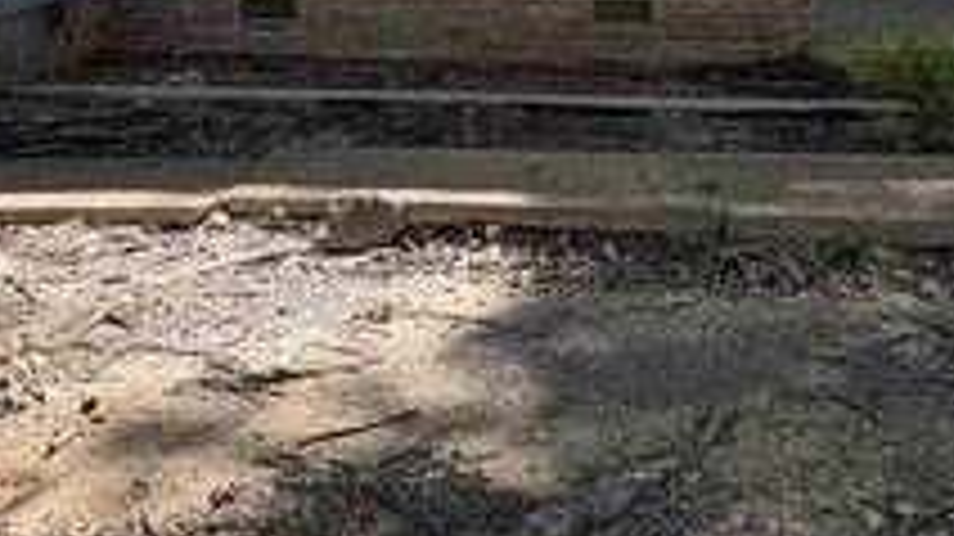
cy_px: -135
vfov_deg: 23.3
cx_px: 450
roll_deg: -1.0
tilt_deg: +2.5
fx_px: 1163
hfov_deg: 44.6
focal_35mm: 46
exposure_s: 1/149
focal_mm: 2.22
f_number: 2.2
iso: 64
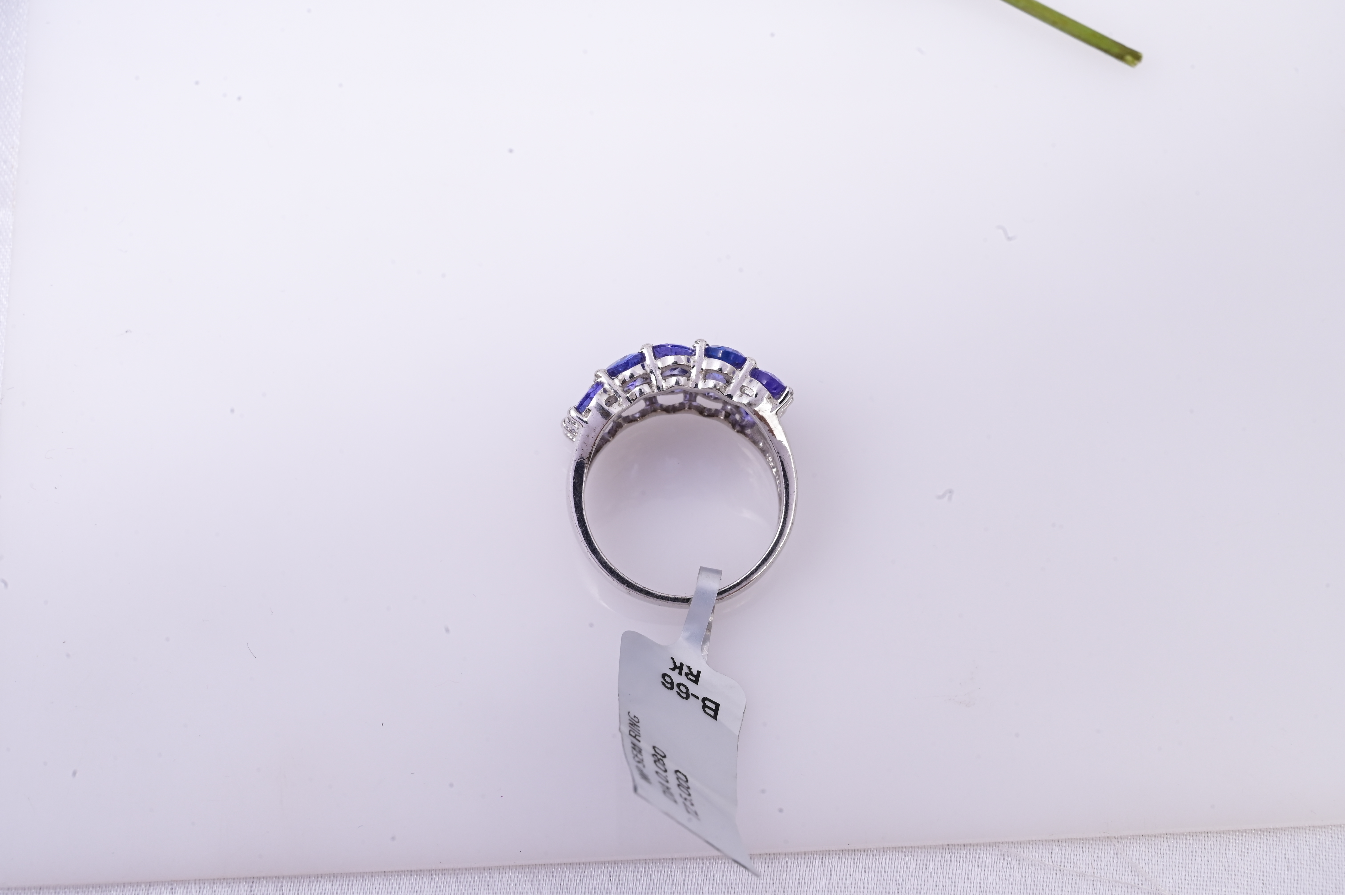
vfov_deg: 19.4
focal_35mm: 70
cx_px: 672
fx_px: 2613
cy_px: 448
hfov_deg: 28.9
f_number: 20
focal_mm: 70
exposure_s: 1/80
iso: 640
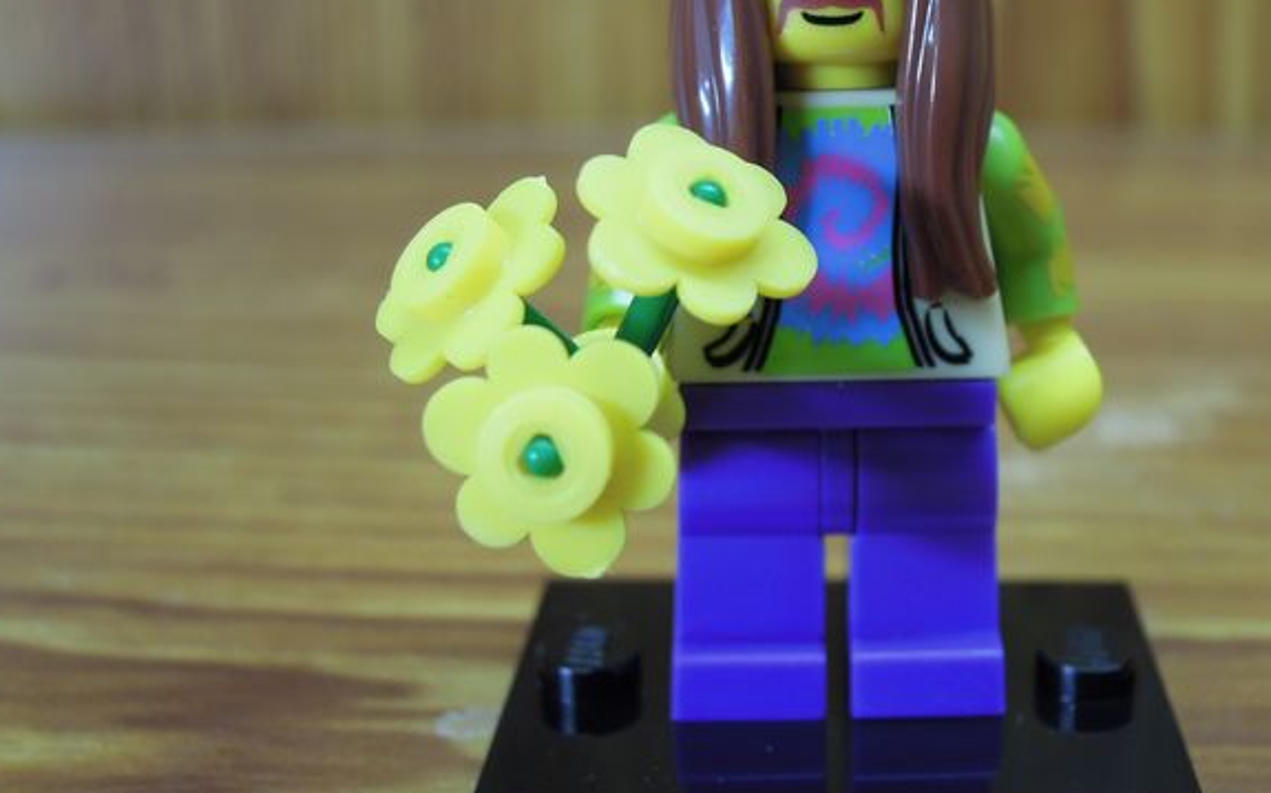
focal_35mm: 59
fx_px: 2043
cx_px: 853
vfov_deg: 21.9
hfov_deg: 34.2
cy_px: 252
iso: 160
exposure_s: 1/40
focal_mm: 7.2
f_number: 2.6
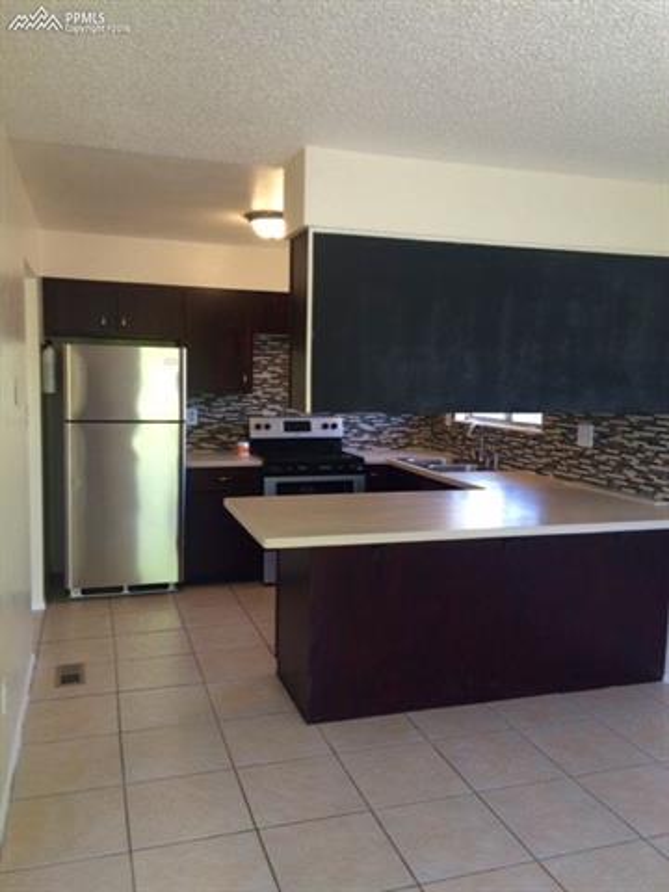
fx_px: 747
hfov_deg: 48.2
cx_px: 334
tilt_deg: -7.9
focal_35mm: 29
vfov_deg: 61.7
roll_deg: -0.4
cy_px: 446
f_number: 2.2
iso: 40
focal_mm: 4.15
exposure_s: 1/30
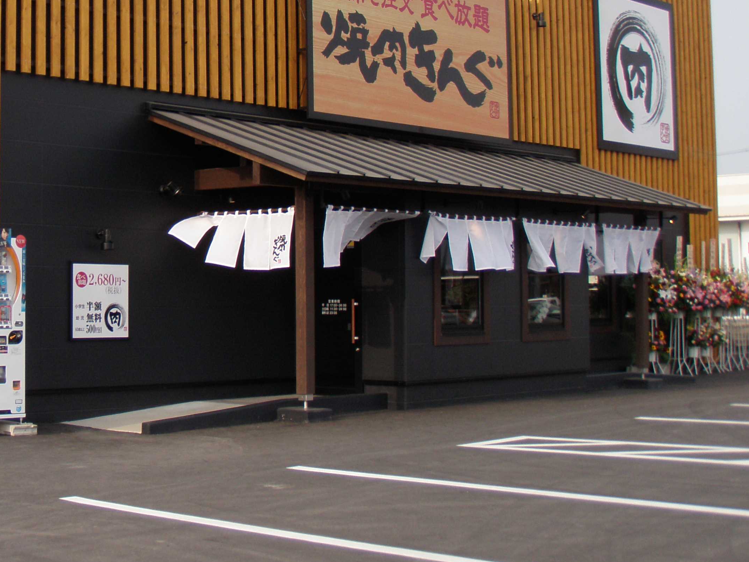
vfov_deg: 22.4
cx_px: 150
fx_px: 1407
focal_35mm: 65
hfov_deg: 29.2
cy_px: 159
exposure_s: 1/400
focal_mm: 6.7
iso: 80
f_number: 3.5
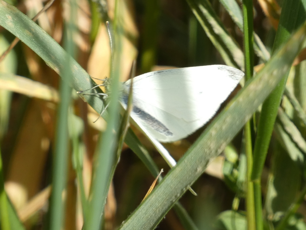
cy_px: 115
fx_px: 5844
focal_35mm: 661
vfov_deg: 2.3
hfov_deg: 3.0
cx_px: 153
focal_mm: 118.5
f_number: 5.6
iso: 80
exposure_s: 1/100
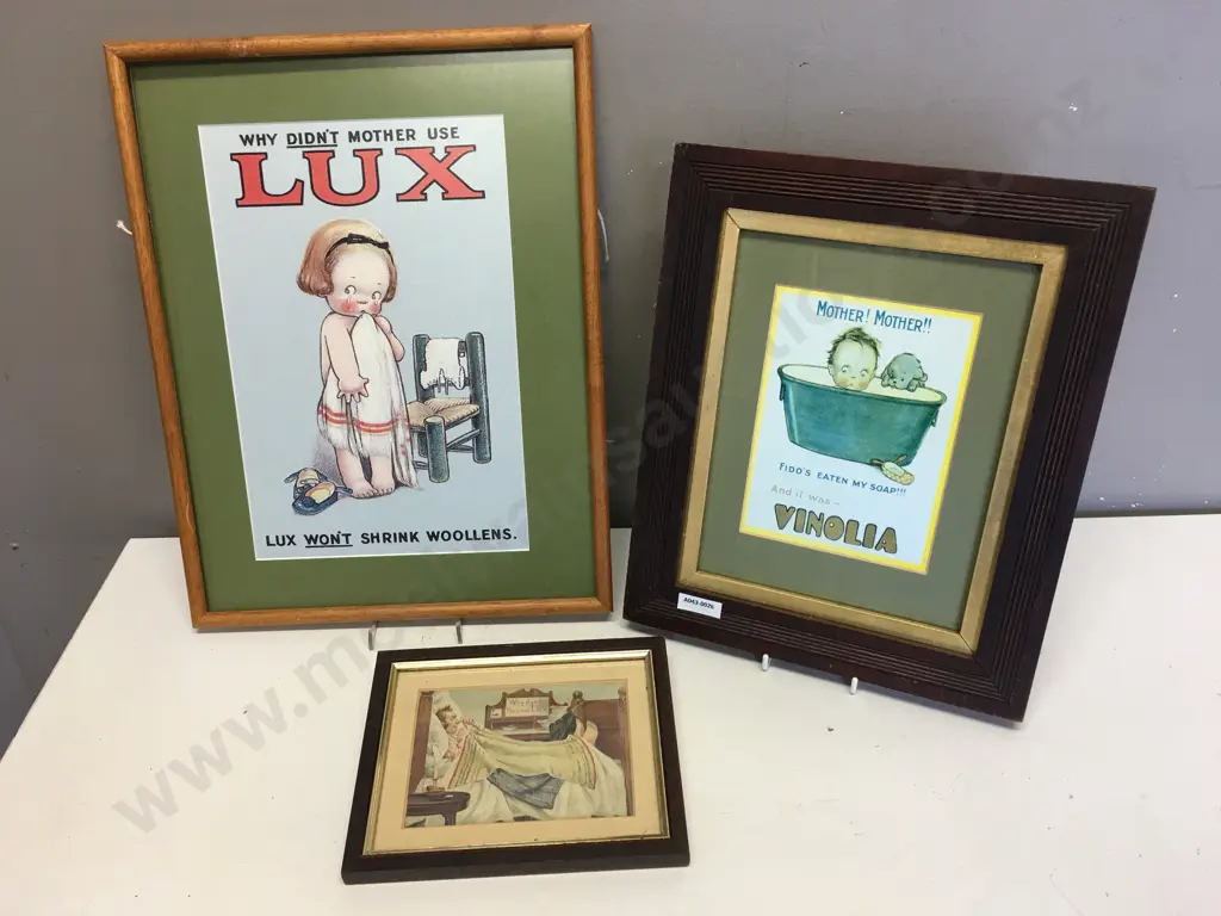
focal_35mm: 29
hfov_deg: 61.7
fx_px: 1023
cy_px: 458
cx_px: 610
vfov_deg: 48.2
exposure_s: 1/33
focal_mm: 4.15
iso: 40
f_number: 2.2
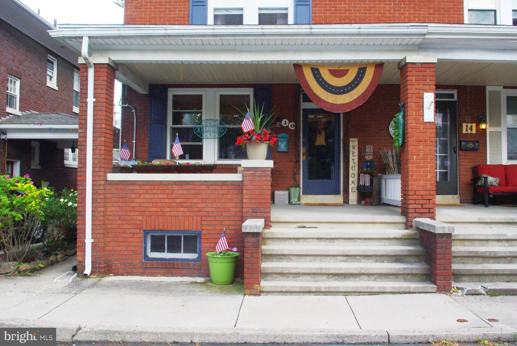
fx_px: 446
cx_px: 258
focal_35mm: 31
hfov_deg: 60.2
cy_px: 173
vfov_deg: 42.4
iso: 800
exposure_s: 1/180
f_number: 9.5
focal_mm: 21.25
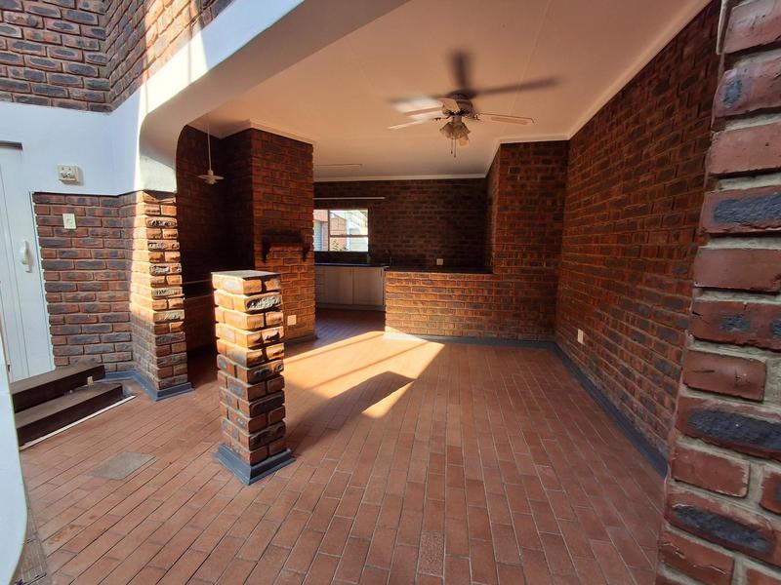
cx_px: 390
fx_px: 361
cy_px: 292
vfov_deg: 78.1
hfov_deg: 94.5
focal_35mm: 16
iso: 40
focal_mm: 1.64
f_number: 2.2
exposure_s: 1/108
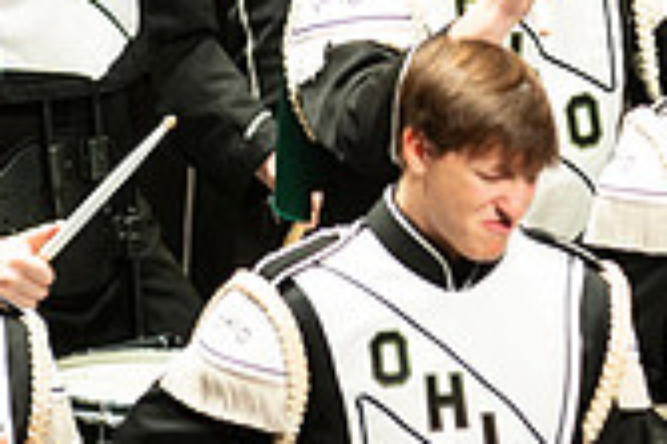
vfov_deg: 1.3
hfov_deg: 2.0
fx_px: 19250
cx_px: 1058
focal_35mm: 1040
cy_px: 76
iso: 3200
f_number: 2.8
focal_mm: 300
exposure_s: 1/500
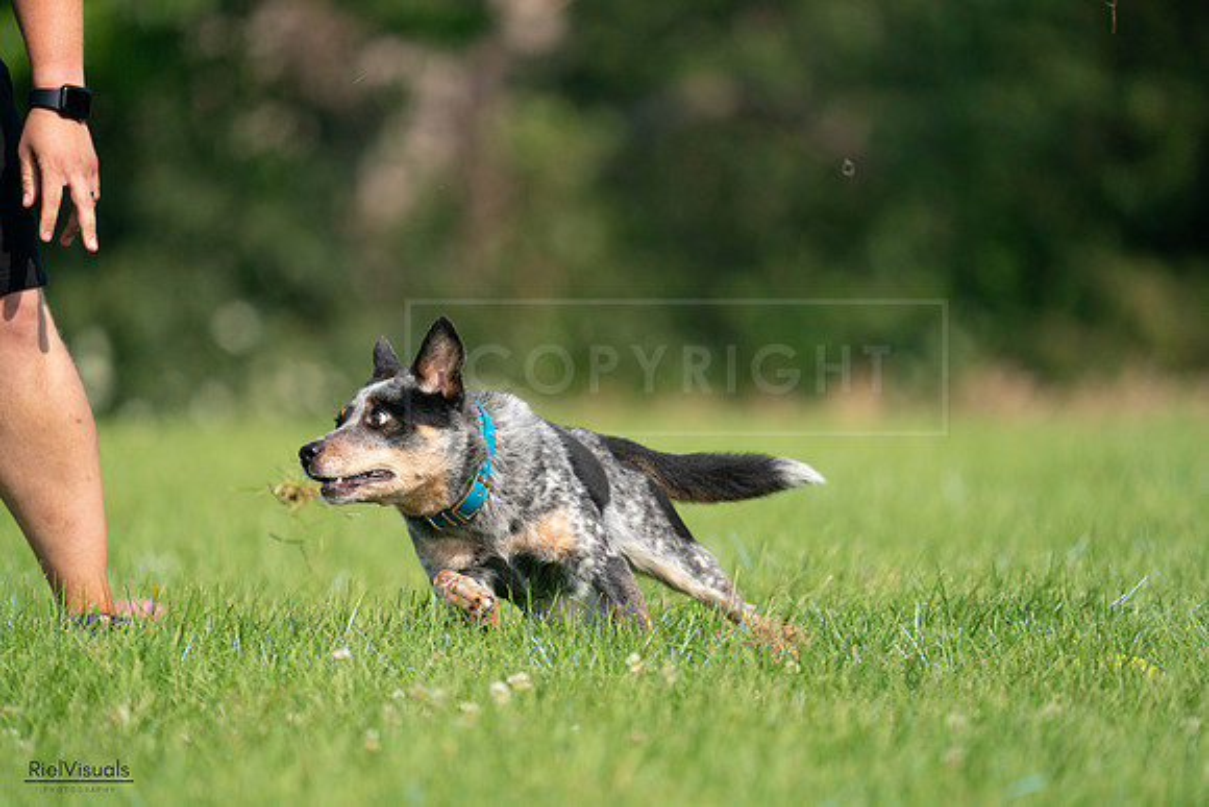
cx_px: 604
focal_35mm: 600
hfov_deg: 3.4
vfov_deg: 2.3
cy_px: 404
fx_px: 20154
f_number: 6.3
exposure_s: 1/4000
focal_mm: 600
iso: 1250
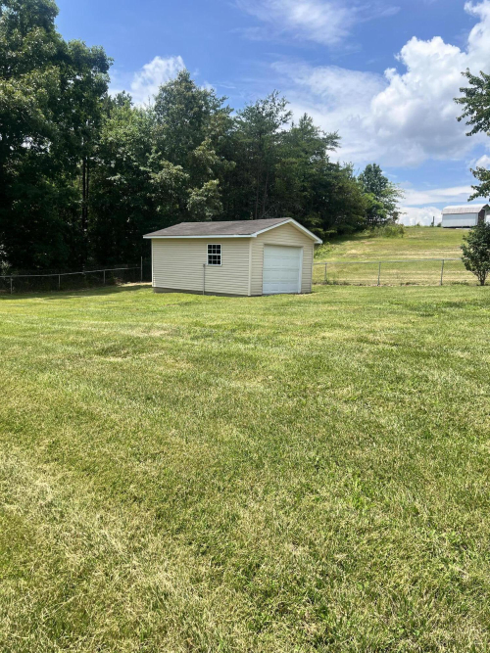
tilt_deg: -7.4
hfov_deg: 53.0
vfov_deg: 67.3
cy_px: 326
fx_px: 491
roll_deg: -2.3
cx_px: 245
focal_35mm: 26
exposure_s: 1/2994
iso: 50
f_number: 1.5
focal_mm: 5.7
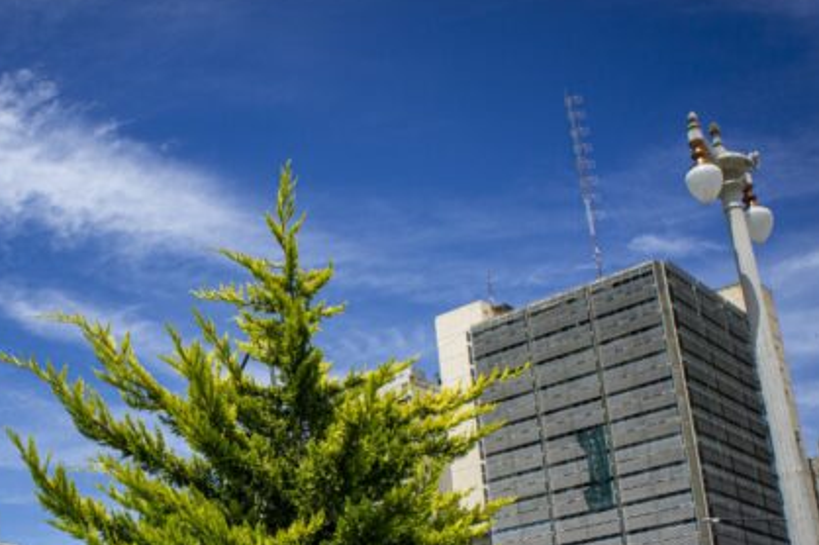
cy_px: 409
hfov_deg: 42.4
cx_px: 212
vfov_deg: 29.4
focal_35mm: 45
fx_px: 1023
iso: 200
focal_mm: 18
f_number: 7.1
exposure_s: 1/640
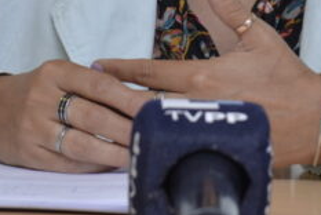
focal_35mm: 494
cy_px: -210
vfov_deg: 2.8
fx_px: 4410
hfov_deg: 4.2
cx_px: 231
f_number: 5.6
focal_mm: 120
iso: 800
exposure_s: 1/200
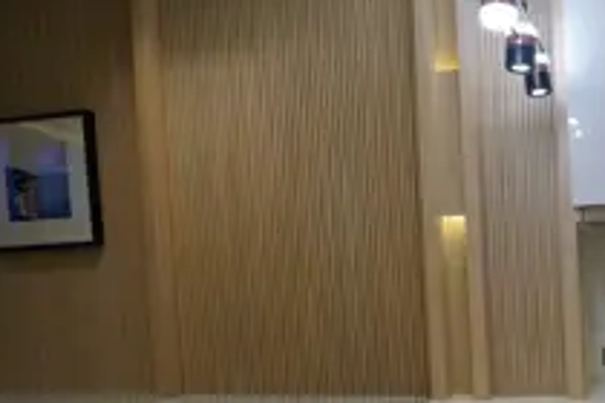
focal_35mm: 32
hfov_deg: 50.8
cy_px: 268
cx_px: 562
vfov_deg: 40.6
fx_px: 538
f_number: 4
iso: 800
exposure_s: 1/100
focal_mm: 16
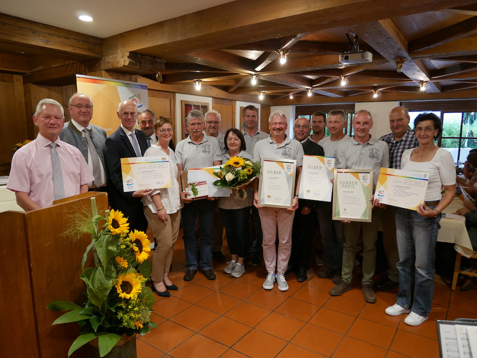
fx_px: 331
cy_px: 179
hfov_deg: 71.6
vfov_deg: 56.8
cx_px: 238
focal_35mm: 24
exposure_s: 1/60
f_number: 3.5
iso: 1250
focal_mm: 12
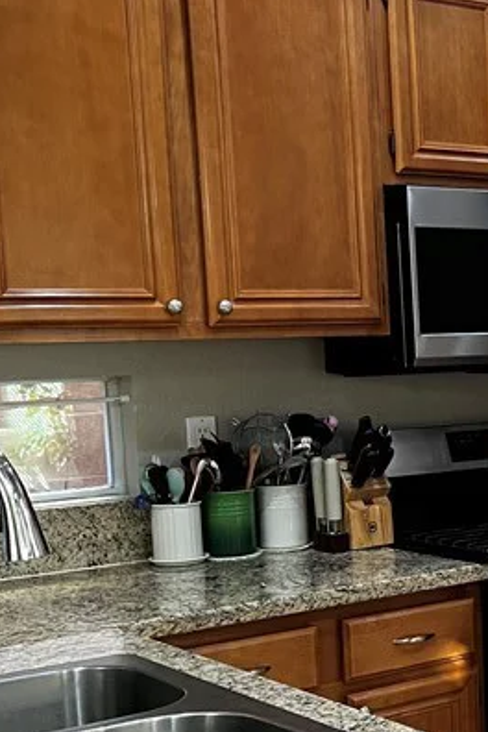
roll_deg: +1.3
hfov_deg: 17.8
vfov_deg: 28.6
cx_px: 691
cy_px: 494
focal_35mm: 70
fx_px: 1423
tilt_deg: -7.3
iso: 80
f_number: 1.5
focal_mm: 5.7
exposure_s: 1/60
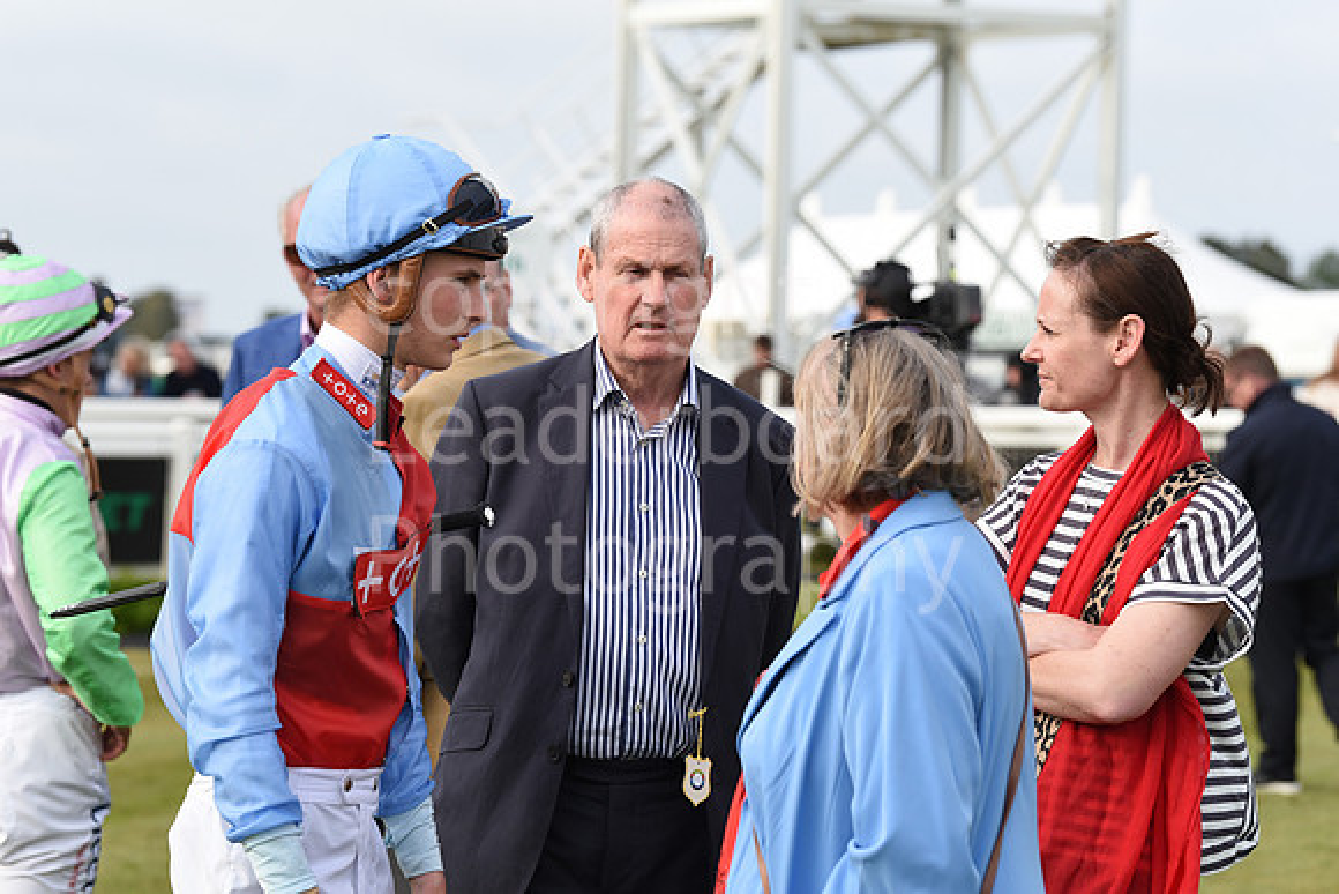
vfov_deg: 10.6
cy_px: 447
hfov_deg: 15.8
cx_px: 670
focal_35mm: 130
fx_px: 4836
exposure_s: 1/1250
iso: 800
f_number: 5.6
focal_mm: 130
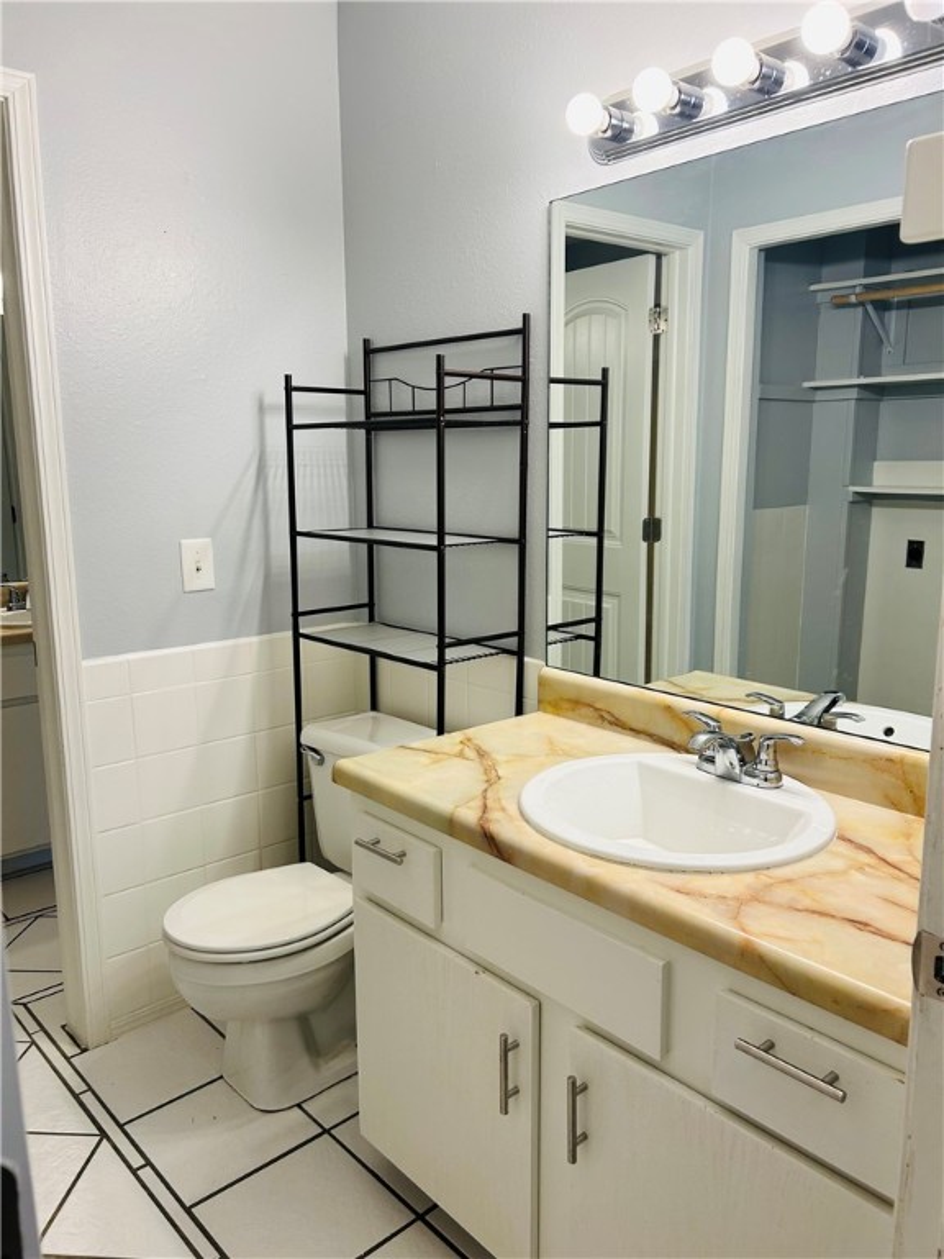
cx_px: 472
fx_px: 945
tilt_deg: -11.1
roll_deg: +0.4
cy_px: 630
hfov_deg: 53.1
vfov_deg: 67.3
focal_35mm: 26
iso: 64
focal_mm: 5.7
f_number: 1.5
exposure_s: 1/120
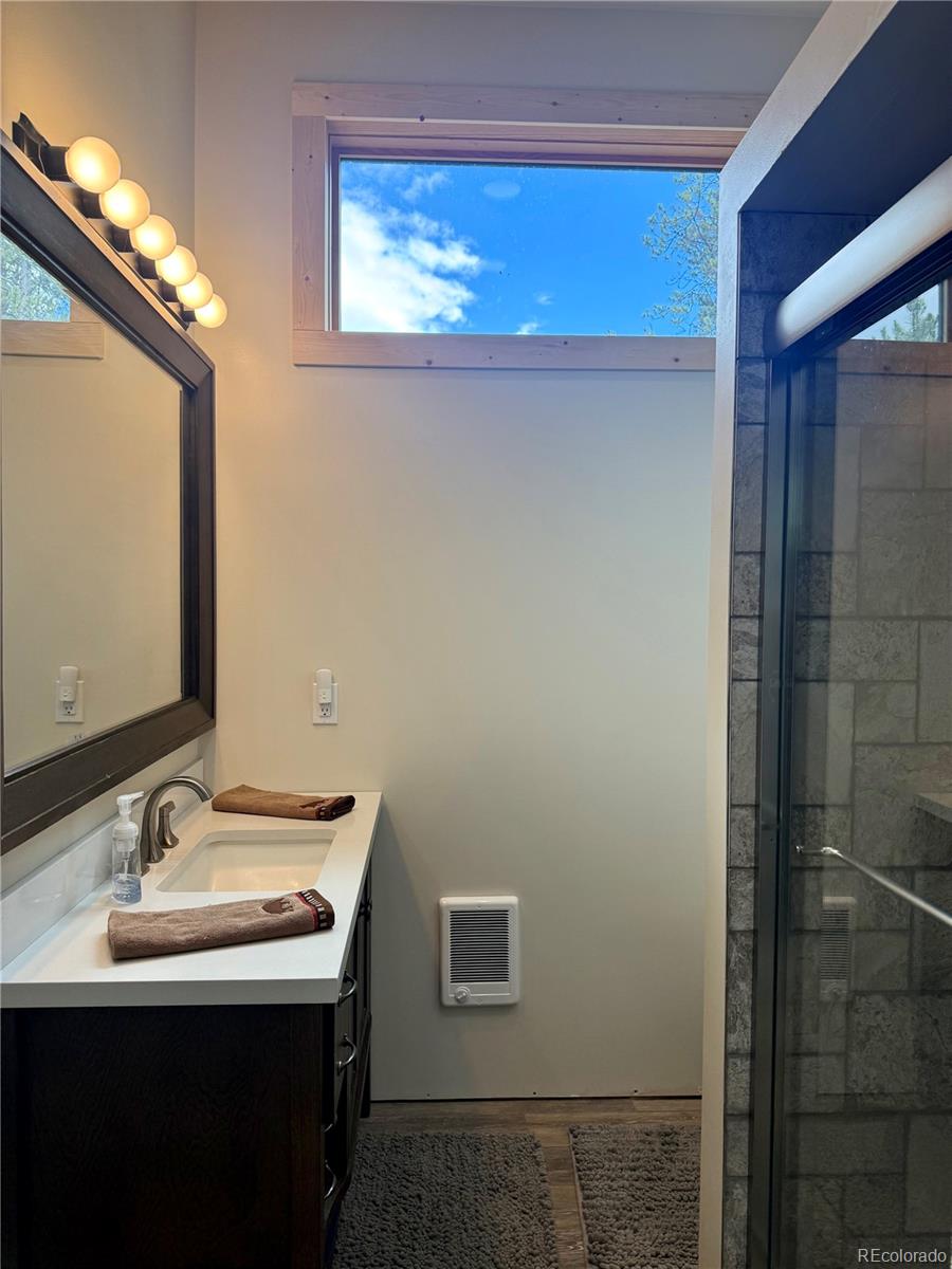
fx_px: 880
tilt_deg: -2.5
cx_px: 476
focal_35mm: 24
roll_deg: -0.5
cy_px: 634
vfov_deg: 71.6
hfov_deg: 56.8
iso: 100
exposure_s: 1/243
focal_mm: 6.76
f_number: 1.78
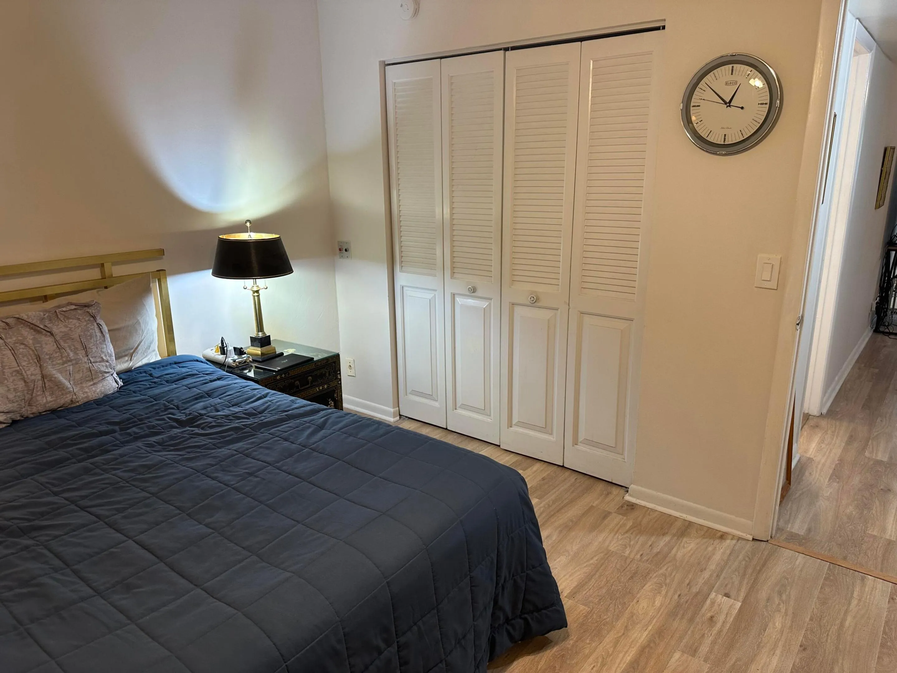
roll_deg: +0.0
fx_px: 622
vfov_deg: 56.8
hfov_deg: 71.6
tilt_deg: -16.0
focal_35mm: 24
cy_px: 336
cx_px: 448
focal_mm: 6.86
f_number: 1.78
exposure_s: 1/60
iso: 125
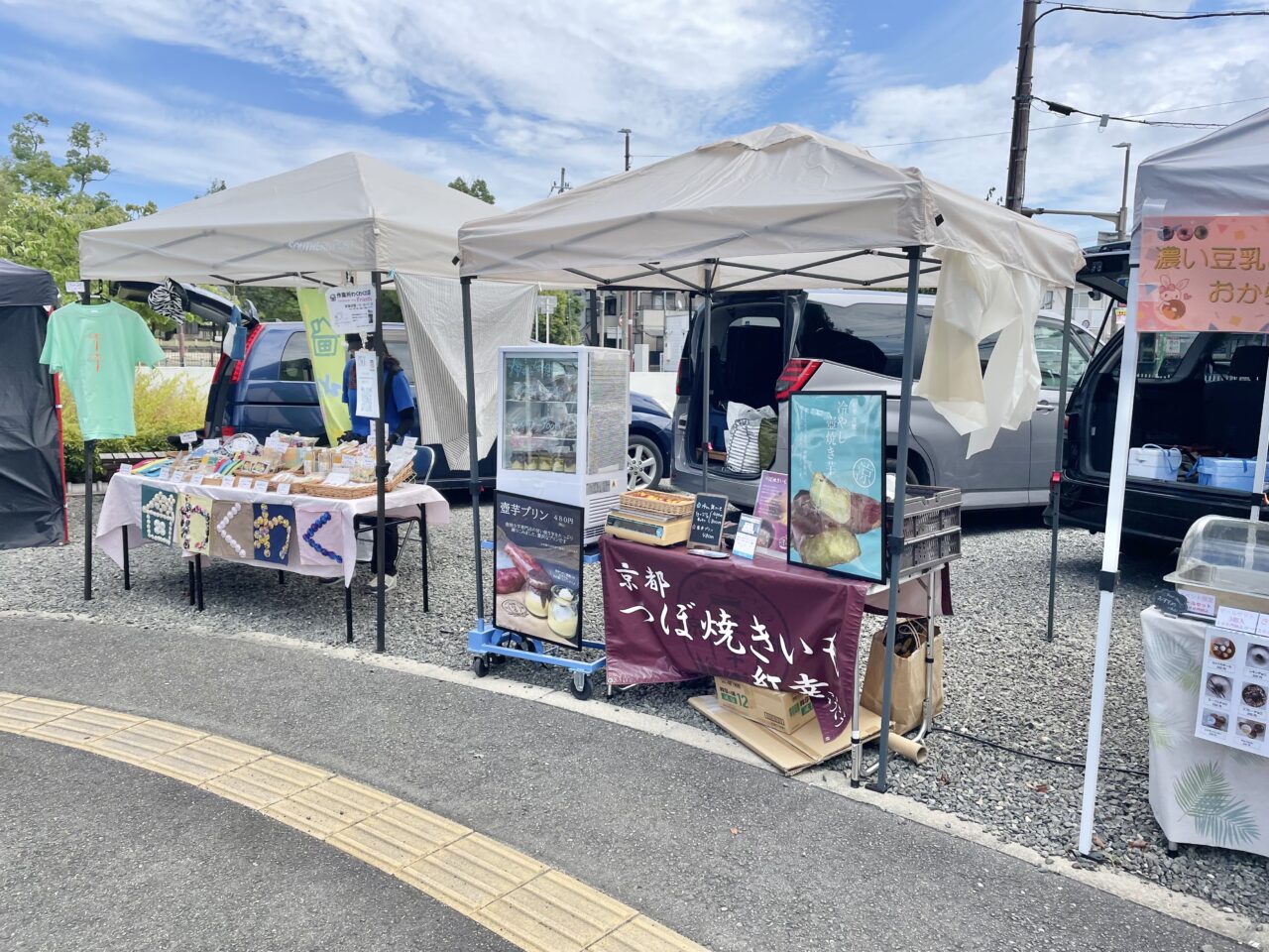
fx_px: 953
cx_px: 634
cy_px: 476
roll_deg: +1.2
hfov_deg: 67.3
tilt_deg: -6.6
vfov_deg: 53.1
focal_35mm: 26
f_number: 1.6
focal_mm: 4.2
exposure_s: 1/2132
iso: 32
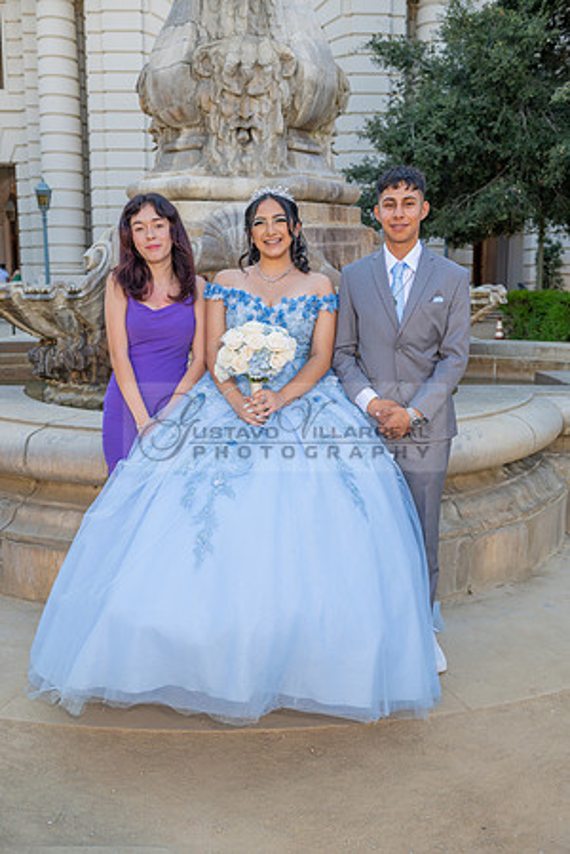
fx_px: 831
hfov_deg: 37.9
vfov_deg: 54.4
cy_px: 427
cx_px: 285
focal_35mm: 35
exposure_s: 1/200
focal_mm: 35
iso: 200
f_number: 4
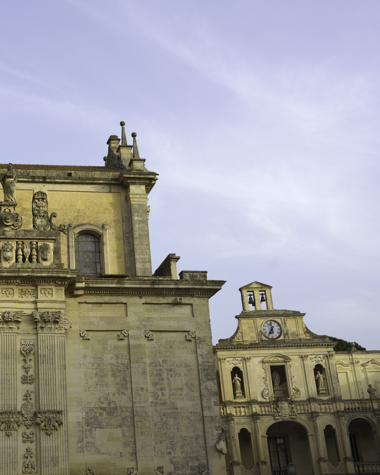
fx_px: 731
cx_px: 57
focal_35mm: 52
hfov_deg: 28.3
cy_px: 238
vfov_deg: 36.0
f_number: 6.3
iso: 80
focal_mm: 36.7
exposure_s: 1/250
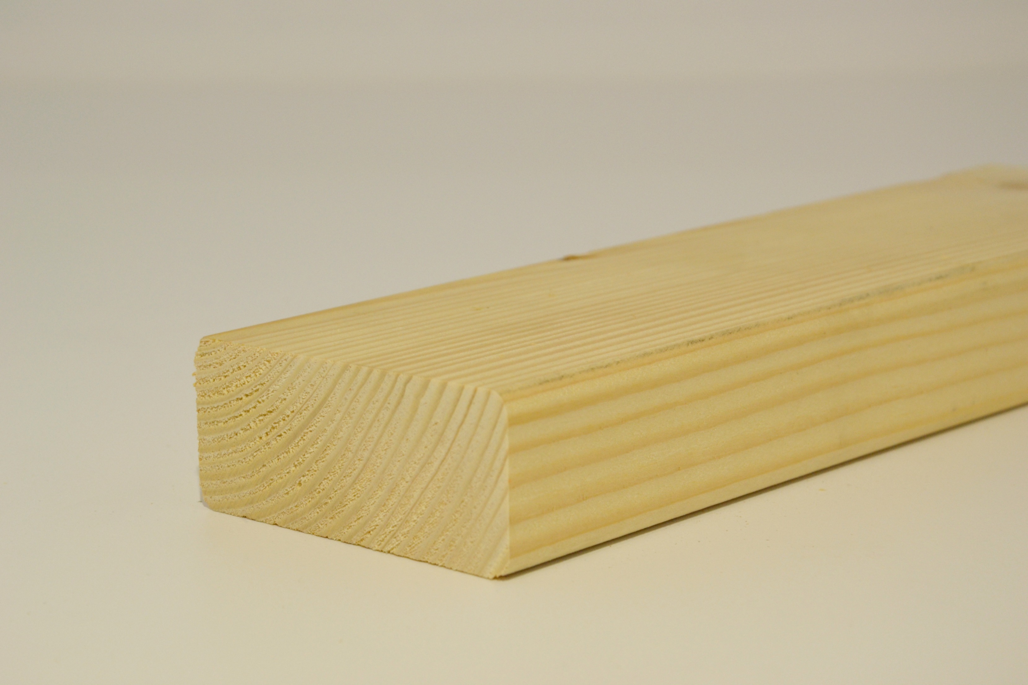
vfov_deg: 13.0
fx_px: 2998
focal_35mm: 105
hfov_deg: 19.5
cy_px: 342
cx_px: 514
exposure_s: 1/125
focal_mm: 70
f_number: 8
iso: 360
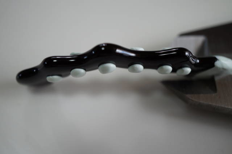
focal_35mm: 45
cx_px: 116
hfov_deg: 43.7
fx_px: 290
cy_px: 77
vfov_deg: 29.8
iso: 200
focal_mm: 30
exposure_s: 1/60
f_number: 4
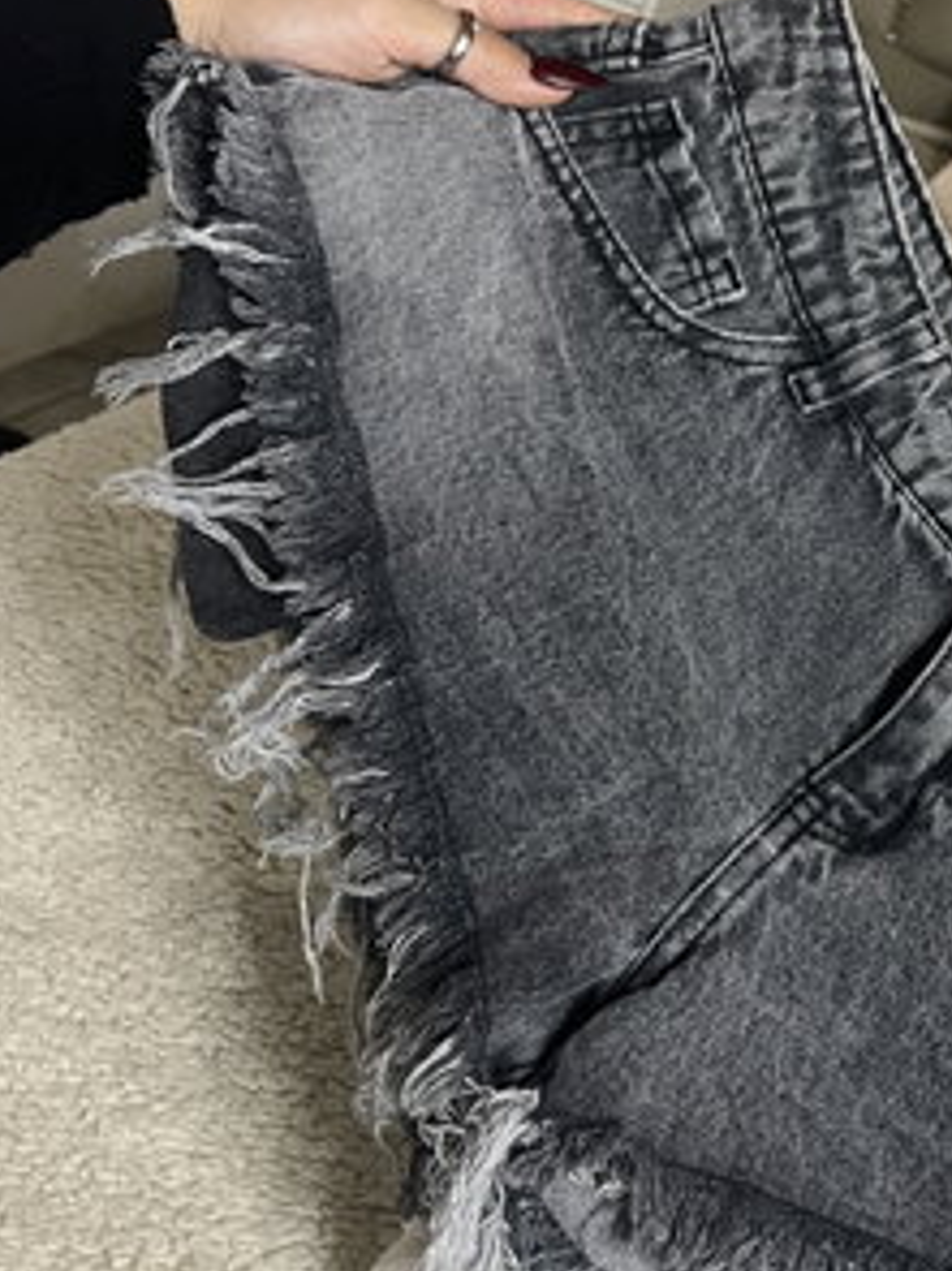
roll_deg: -24.2
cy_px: 562
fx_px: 1725
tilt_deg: -24.9
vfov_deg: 40.4
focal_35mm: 47
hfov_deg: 29.6
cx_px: 849
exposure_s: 1/50
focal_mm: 5.7
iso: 160
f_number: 1.5
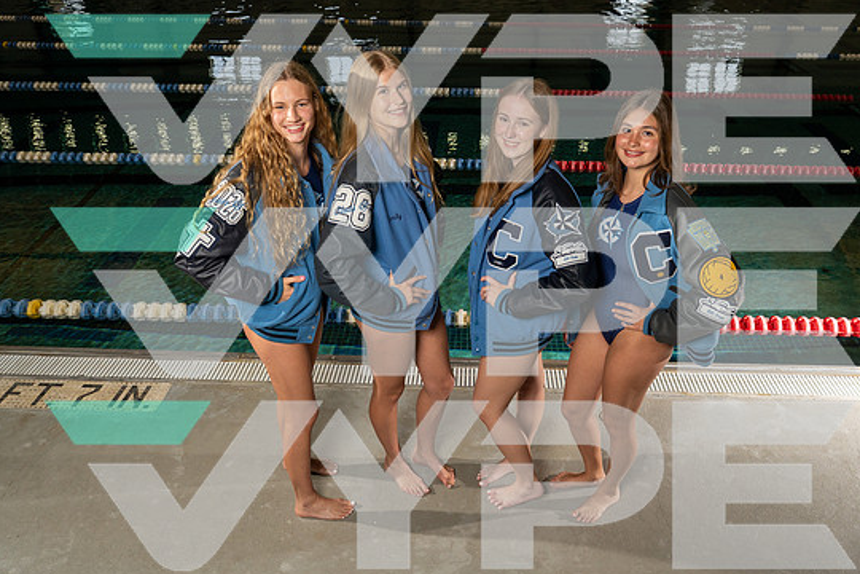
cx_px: 455
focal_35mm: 29
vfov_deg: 45.0
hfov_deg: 63.6
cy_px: 293
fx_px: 693
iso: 500
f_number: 8
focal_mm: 27
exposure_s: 1/250
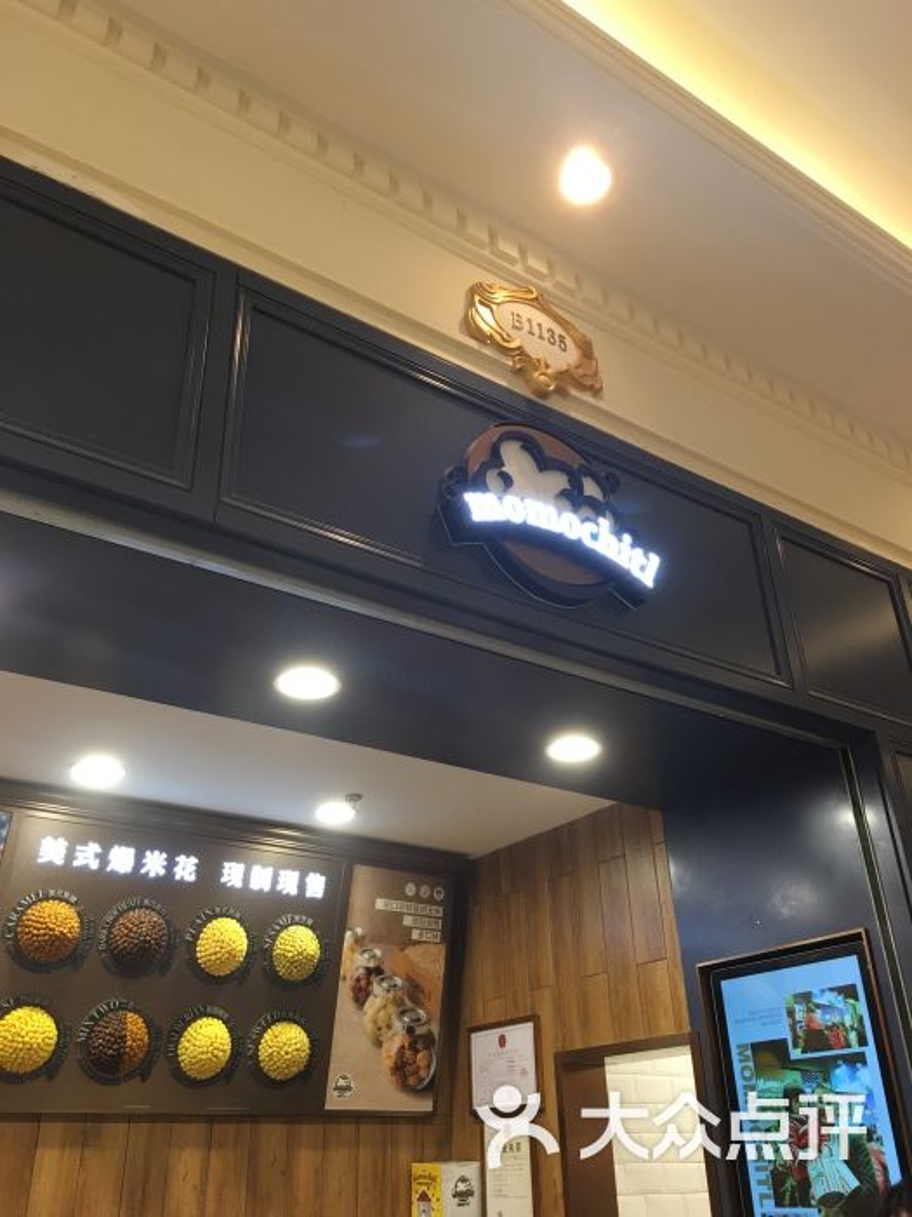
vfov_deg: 61.7
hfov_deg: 48.2
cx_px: 456
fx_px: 1019
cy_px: 608
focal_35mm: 29
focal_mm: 4.15
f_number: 2.2
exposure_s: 1/17
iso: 40
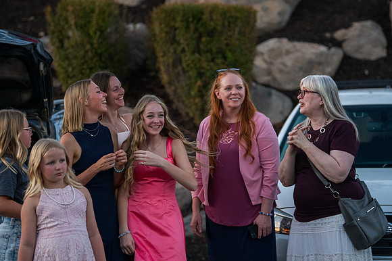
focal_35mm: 159
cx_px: 216
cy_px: 117
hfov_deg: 13.0
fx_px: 1726
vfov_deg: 8.6
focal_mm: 120
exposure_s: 1/1600
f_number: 2.8
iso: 3200
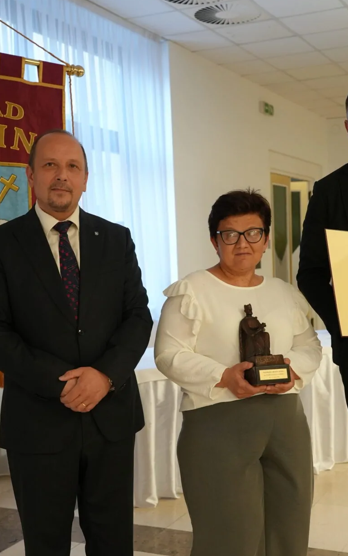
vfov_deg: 41.0
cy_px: 308
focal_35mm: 49
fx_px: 744
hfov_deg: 26.3
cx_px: 218
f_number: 4
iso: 3200
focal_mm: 37
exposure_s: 1/160
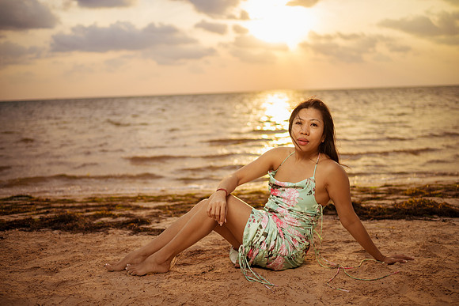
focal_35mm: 35
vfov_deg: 37.9
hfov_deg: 54.4
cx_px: 230
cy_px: 153
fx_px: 446
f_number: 1.8
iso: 125
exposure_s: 1/5000
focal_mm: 35
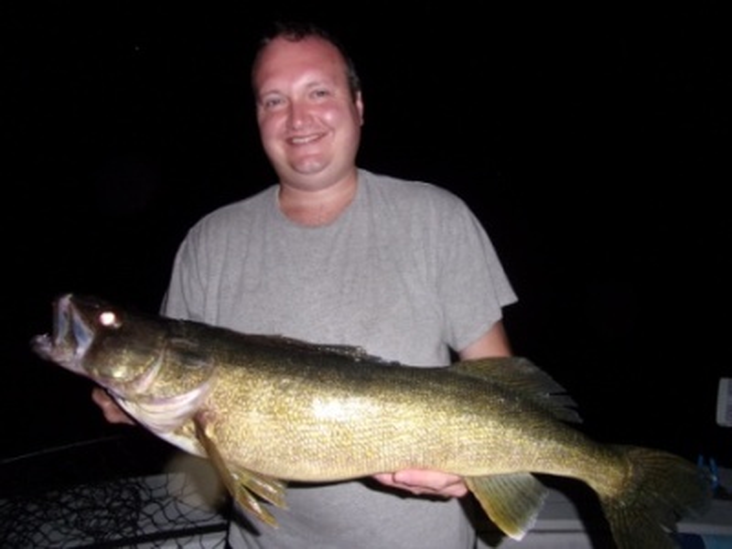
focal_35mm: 24
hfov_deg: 71.6
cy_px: 274
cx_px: 366
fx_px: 508
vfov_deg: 56.8
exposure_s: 1/34
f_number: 3.3
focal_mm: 4.3
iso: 200
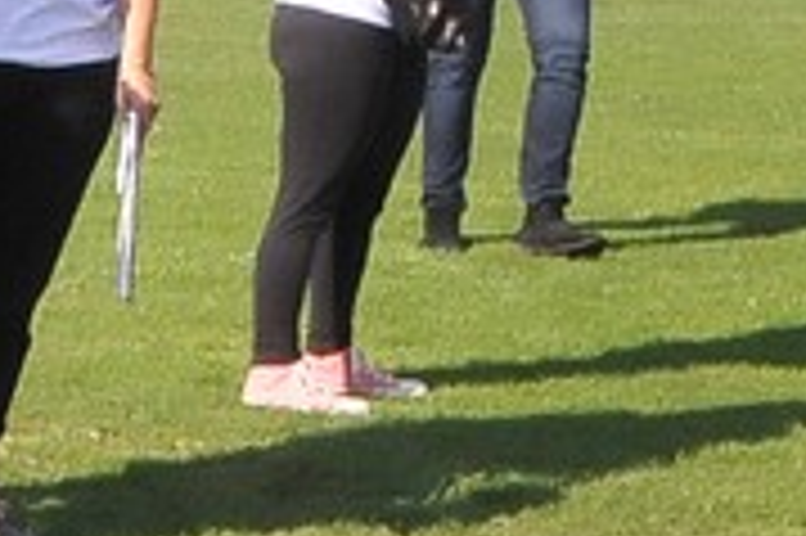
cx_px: -1396
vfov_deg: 8.0
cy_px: 437
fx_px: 3847
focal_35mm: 172
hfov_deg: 9.8
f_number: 14
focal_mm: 20
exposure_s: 1/800
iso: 2000
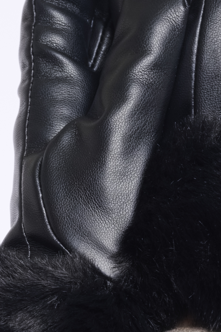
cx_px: 154
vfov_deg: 6.8
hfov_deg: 4.5
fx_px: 2785
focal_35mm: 302
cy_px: 158
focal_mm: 105
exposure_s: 1/160
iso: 125
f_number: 8
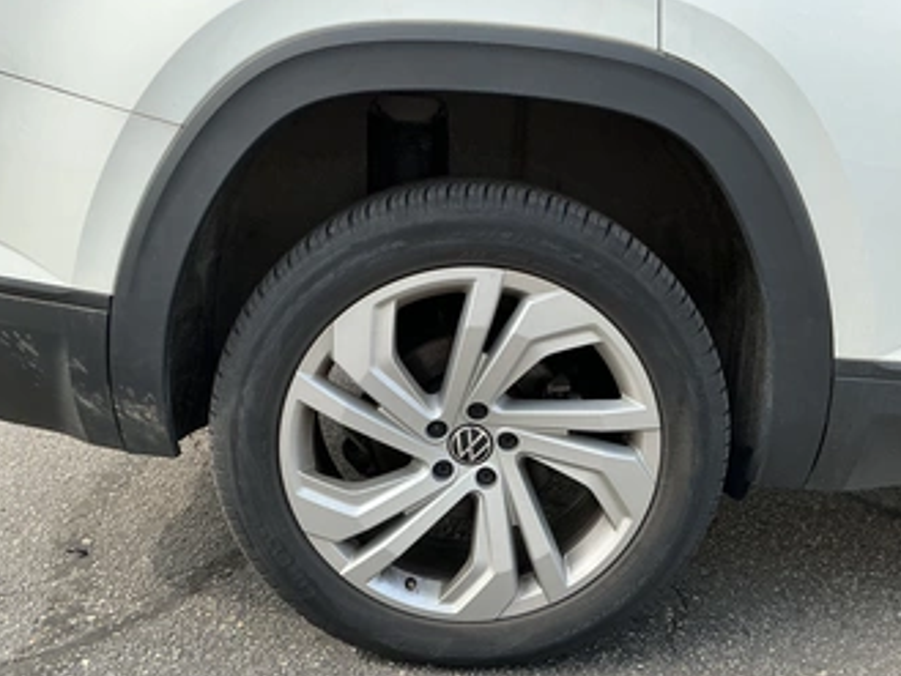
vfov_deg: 41.7
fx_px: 885
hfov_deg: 53.9
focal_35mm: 34
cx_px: 468
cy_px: 397
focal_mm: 3
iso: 25
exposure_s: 1/299
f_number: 1.8
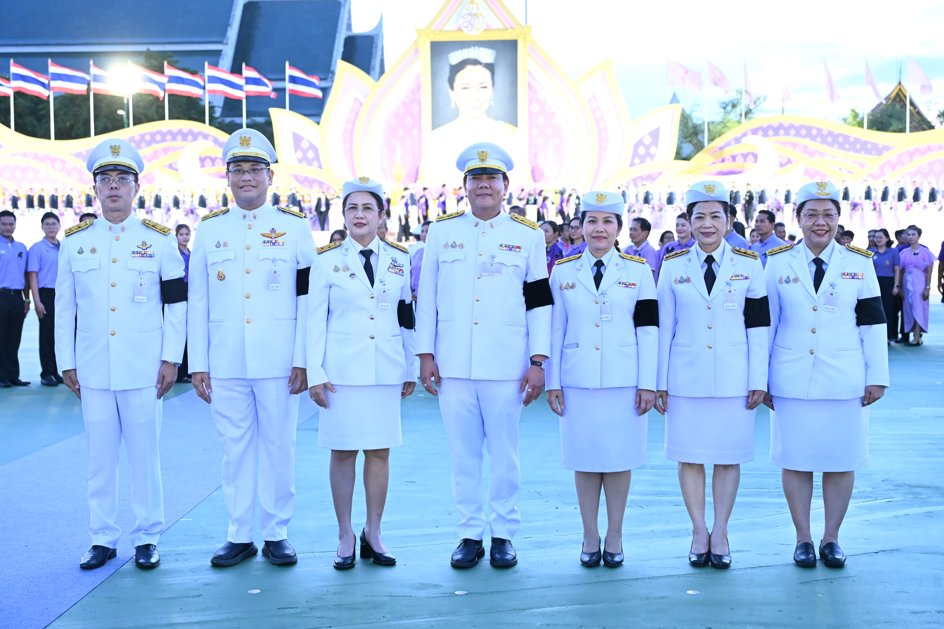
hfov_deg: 39.6
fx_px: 1311
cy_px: 312
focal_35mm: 50
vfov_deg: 27.0
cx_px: 469
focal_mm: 49
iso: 6400
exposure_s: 1/200
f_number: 4
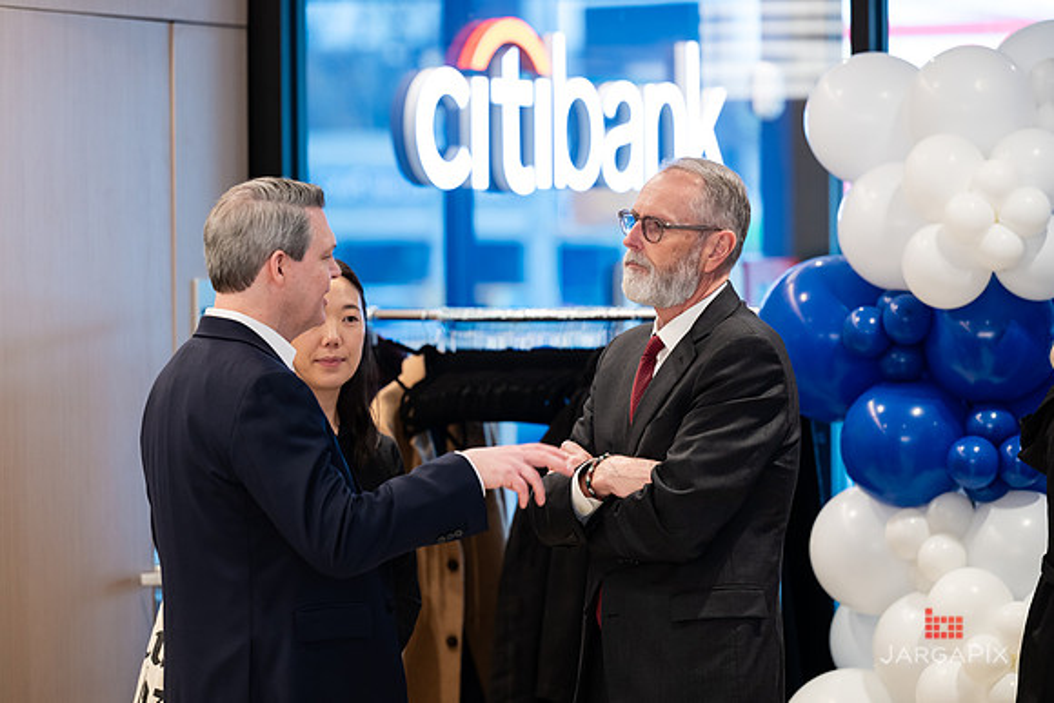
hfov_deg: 13.1
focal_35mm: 156
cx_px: 524
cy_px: 331
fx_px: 4581
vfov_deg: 8.8
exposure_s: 1/200
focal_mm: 145
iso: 800
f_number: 3.2
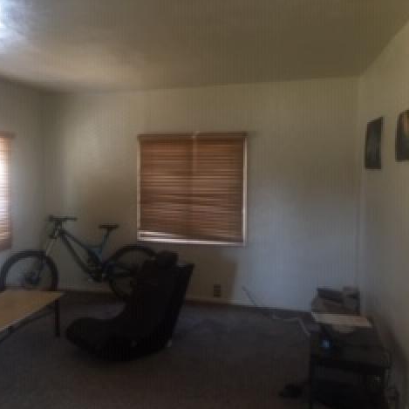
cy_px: 208
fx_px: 468
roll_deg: -2.1
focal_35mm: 35
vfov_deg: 47.2
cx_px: 144
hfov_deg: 46.6
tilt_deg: -2.7
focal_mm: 4.15
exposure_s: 1/15
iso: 80
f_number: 2.2
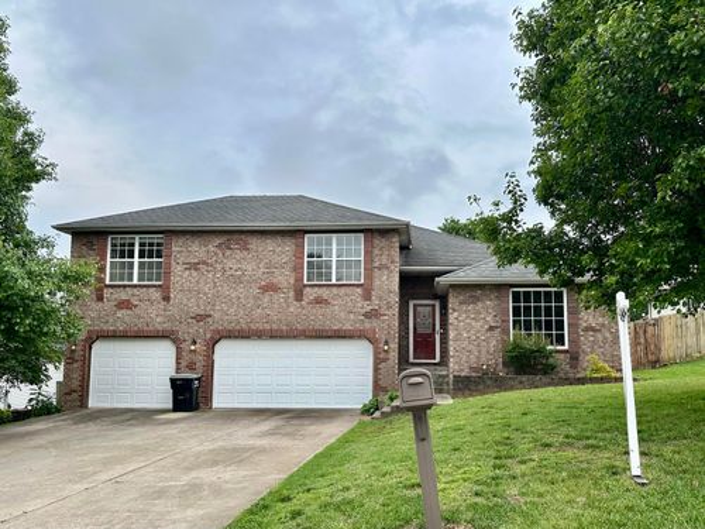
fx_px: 489
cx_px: 352
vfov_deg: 56.8
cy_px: 264
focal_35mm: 24
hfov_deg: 71.6
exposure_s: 1/1062
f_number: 1.78
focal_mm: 6.86
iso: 80
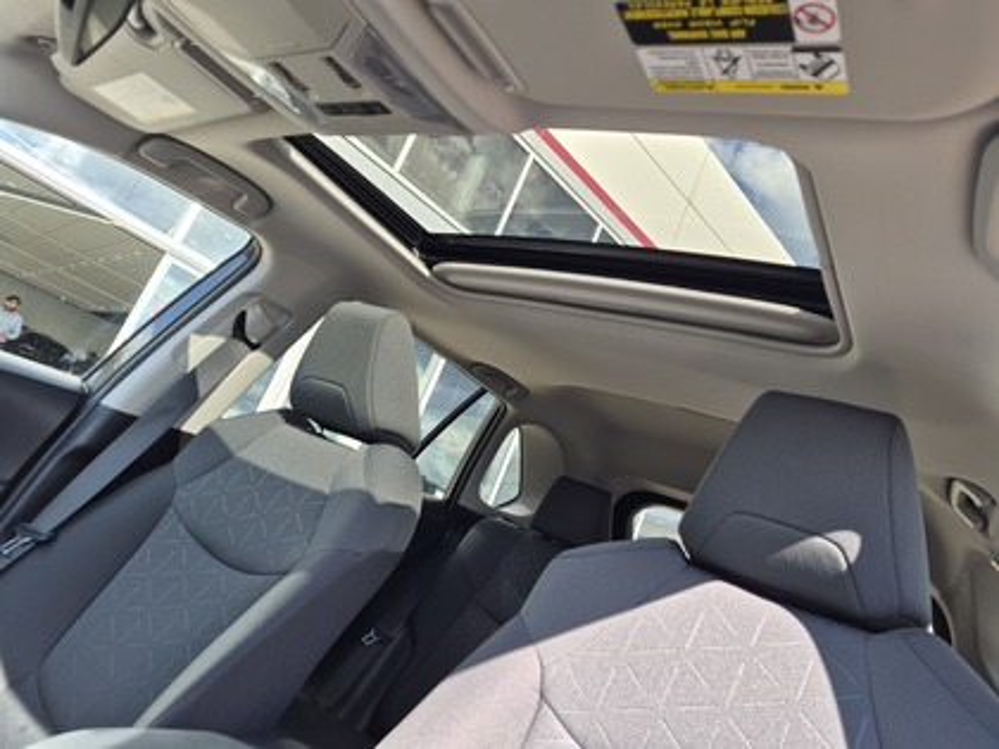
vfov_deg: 58.9
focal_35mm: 23
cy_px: 374
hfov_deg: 73.9
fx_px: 664
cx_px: 500
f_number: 1.8
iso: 80
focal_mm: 5.4
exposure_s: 1/1014
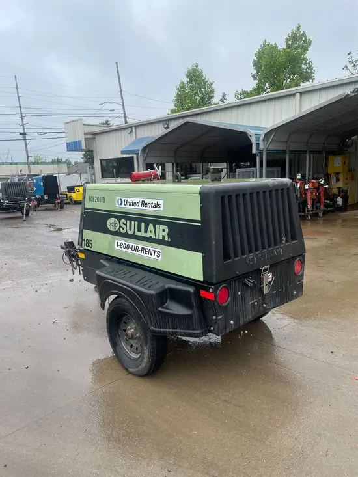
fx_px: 358
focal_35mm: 26
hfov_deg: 53.1
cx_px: 179
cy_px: 238
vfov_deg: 67.3
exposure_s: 1/1319
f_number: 1.6
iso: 50
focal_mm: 4.2
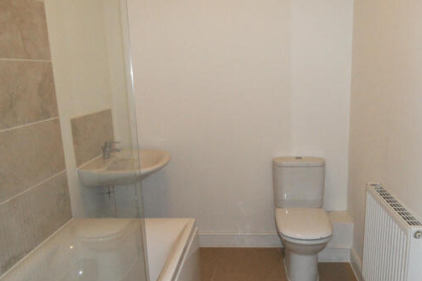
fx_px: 340
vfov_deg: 44.9
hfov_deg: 63.5
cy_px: 144
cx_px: 234
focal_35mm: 29
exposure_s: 1/30
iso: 200
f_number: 3.2
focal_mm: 3.9
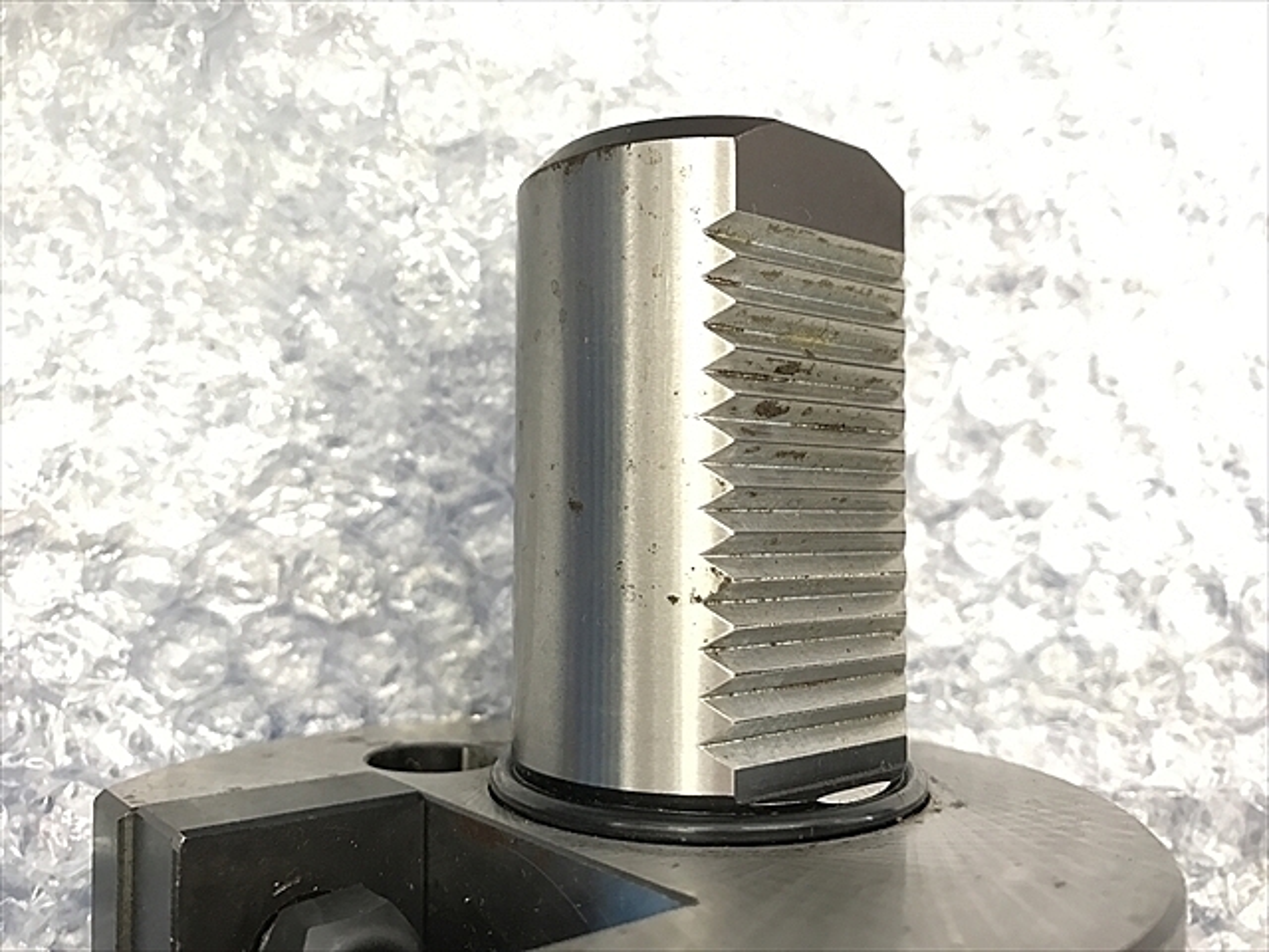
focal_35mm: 28
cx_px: 634
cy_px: 476
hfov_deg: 63.4
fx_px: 1026
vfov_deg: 49.7
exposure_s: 1/17
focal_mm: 3.99
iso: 40
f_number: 1.8
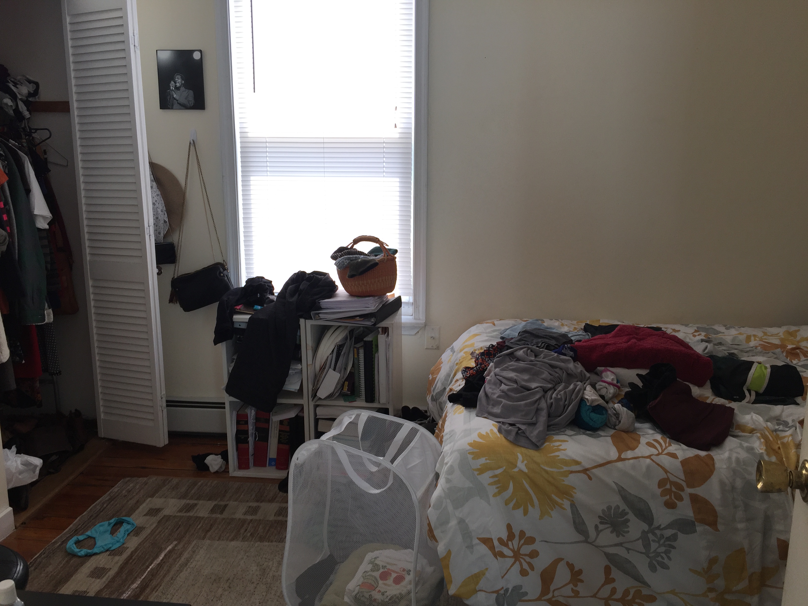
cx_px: 404
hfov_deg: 61.7
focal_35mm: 29
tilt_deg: -11.5
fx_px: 677
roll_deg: -0.8
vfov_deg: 48.2
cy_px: 303
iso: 32
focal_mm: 4.15
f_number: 2.2
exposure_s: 1/120
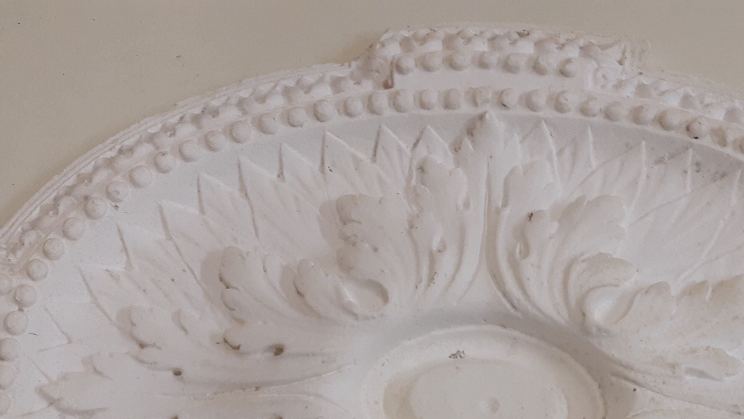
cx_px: 497
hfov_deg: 39.4
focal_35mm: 52
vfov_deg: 21.3
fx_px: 1026
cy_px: 512
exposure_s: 1/50
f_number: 1.7
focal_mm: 3.92
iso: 64
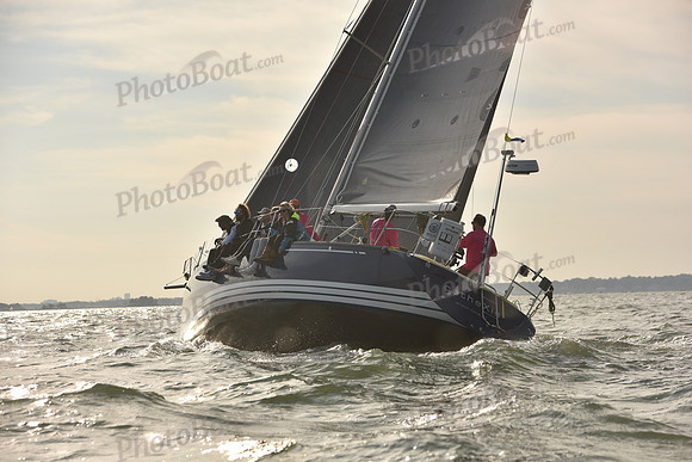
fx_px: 2019
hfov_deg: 19.5
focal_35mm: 105
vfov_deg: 13.0
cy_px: 231
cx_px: 346
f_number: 6.3
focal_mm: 105
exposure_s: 1/800
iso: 250
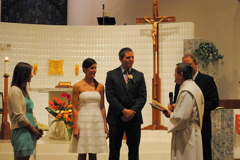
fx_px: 550
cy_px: 80
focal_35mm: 82
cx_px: 120
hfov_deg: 24.6
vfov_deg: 16.6
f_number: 4
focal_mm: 55
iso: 900
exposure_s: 1/30
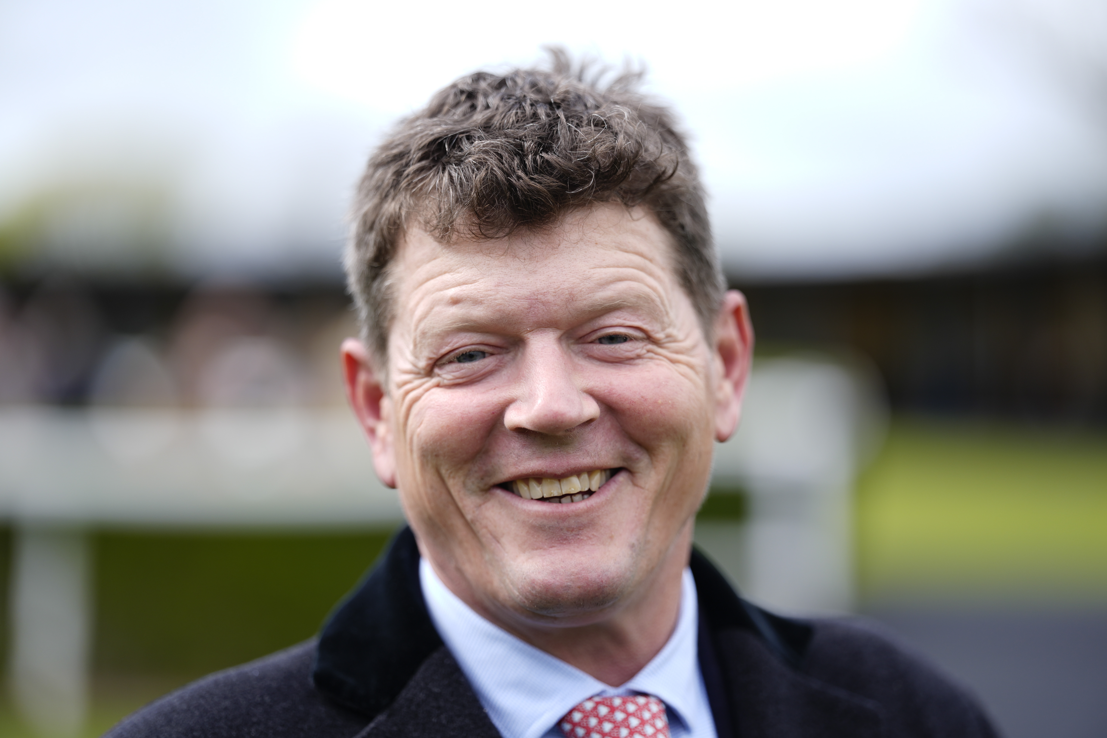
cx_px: 554
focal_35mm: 122
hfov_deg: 16.8
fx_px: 3751
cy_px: 369
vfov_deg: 11.2
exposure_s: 1/2000
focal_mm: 122
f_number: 2
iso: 125
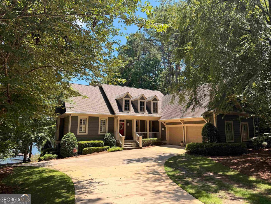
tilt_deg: +10.0
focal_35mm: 24
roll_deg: -0.6
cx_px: 136
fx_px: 188
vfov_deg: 56.8
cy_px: 102
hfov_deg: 71.6
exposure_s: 1/1689
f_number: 1.78
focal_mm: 6.76
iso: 80
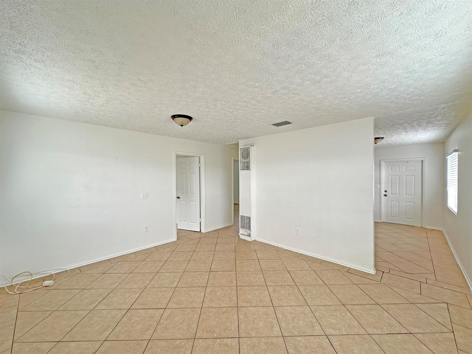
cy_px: 177
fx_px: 191
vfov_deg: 85.7
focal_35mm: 14
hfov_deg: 102.1
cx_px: 236
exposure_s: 1/99
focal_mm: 2.22
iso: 100
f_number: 2.2
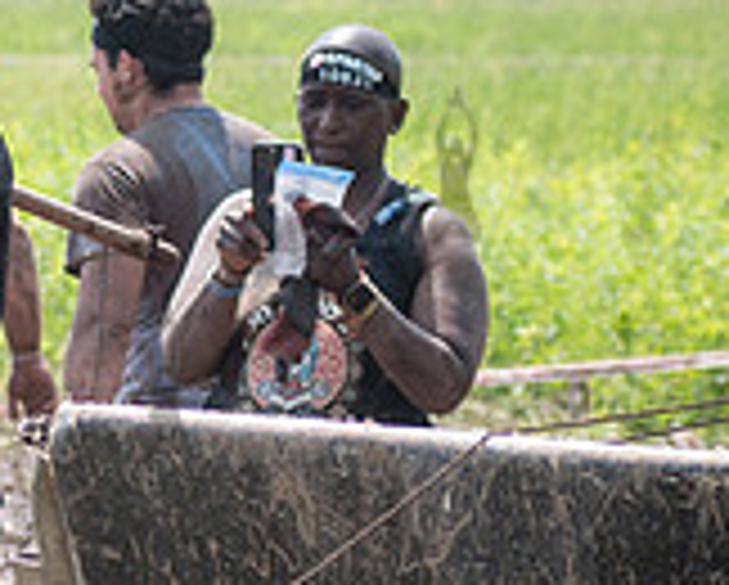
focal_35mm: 385
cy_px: 164
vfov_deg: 4.0
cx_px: -418
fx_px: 8317
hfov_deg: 5.0
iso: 500
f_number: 4
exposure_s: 1/2000
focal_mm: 80
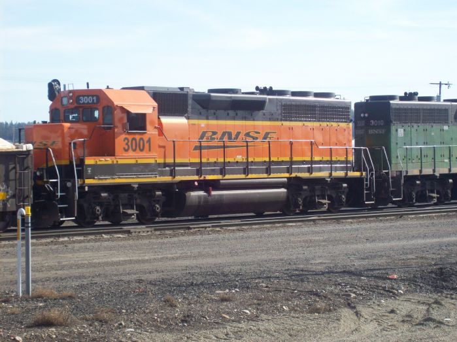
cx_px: 228
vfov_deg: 13.7
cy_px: 171
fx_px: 1425
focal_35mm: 108
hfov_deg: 18.2
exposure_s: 1/394
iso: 80
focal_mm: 18
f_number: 4.8
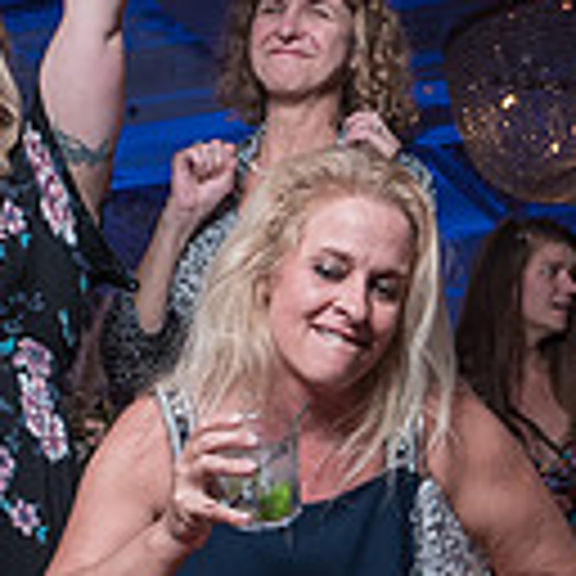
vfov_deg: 16.0
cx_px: 78
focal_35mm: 105
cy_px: 686
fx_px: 1977
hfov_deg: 16.4
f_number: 5.6
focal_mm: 24
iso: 2000
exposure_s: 1/200
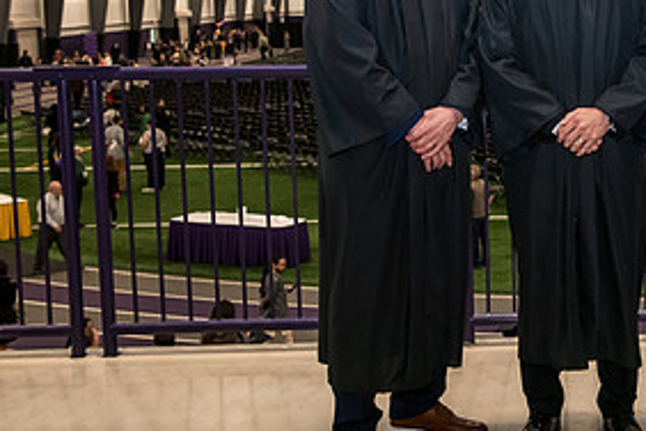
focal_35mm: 72
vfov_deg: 18.8
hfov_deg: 26.8
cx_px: 619
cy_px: 113
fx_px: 1292
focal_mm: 35
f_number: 4.5
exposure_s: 1/200
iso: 2500
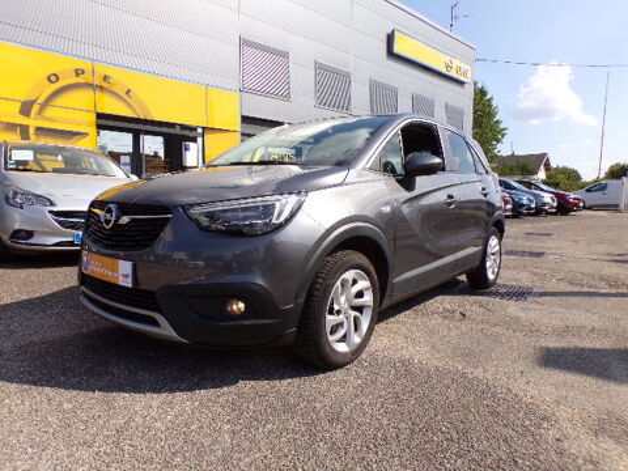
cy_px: 236
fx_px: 435
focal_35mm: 24
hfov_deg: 71.6
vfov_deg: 56.8
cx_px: 314
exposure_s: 1/320
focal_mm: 4.3
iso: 80
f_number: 5.8
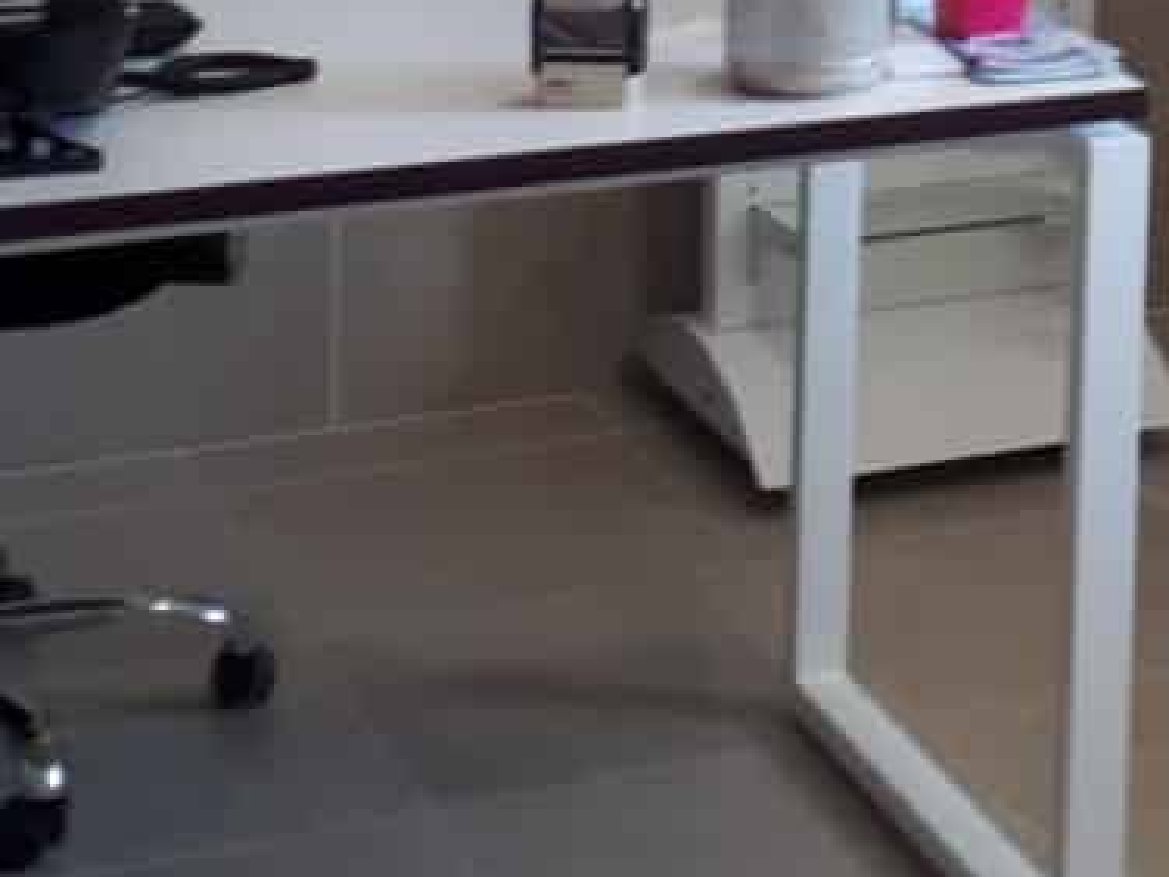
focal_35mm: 115
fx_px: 3884
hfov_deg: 16.5
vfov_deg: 12.5
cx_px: 1368
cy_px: -286
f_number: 1.9
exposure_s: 1/33
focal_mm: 3.6
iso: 40
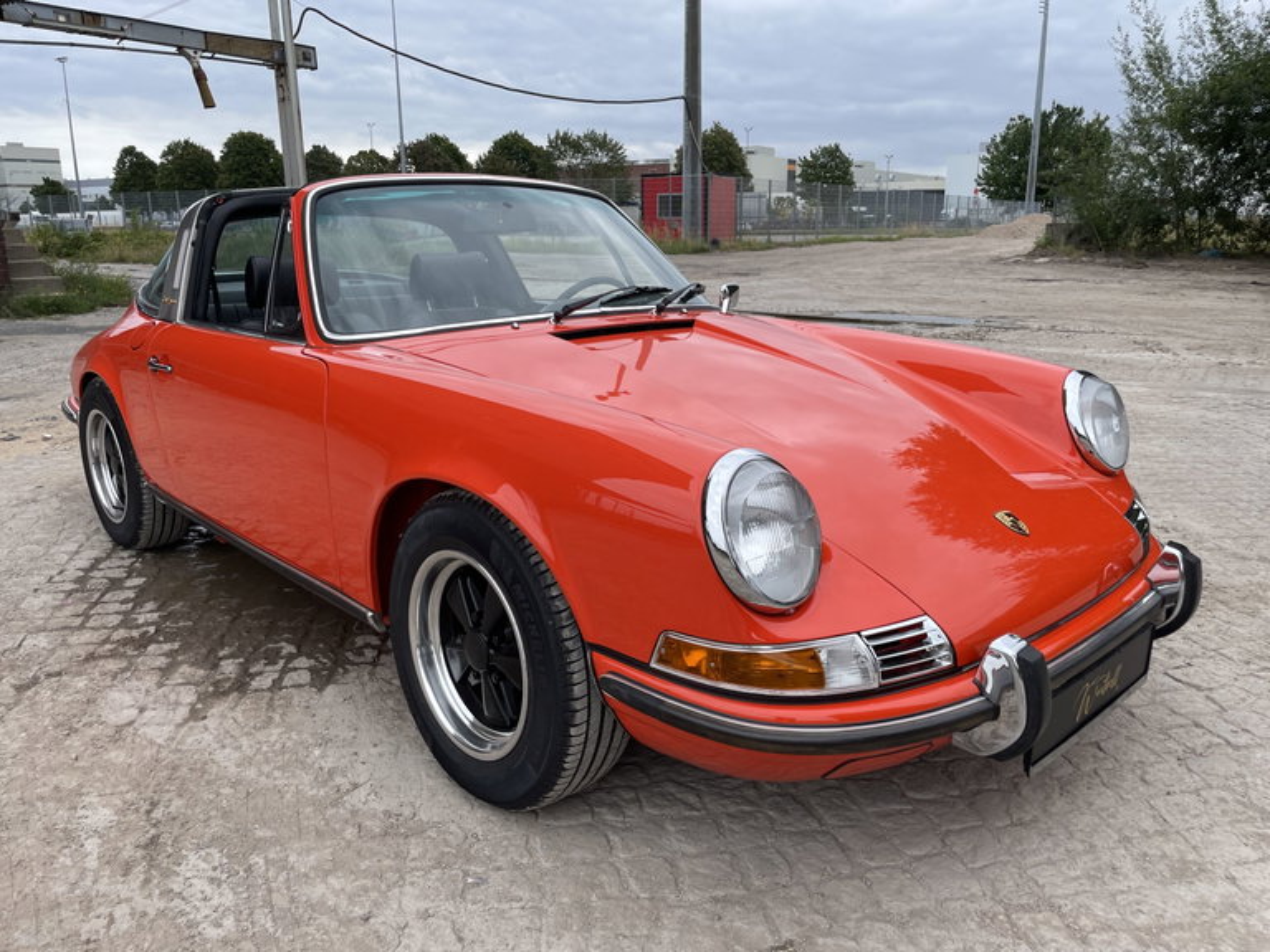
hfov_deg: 67.3
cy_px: 476
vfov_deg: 53.1
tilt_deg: -14.6
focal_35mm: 26
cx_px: 635
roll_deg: +0.3
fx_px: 954
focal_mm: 4.2
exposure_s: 1/764
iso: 32
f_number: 1.6
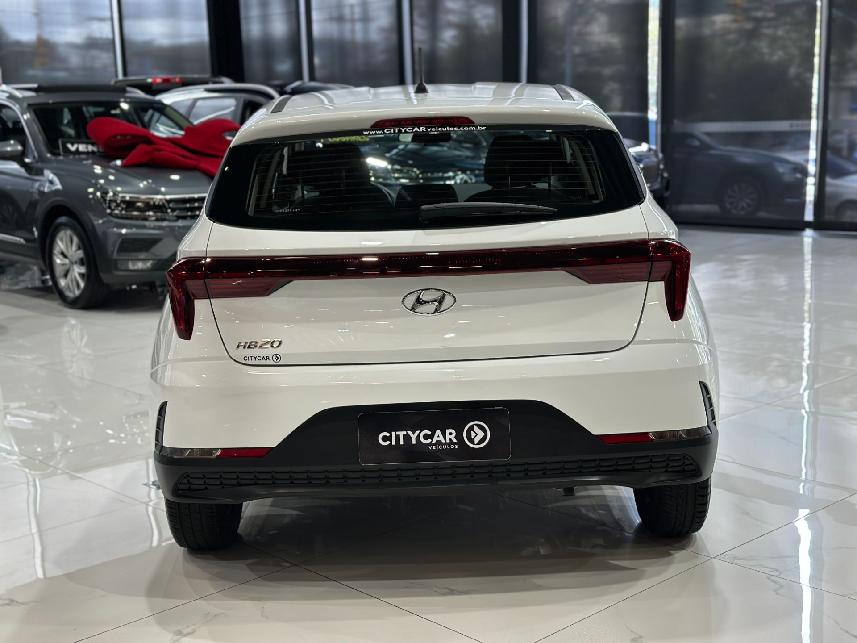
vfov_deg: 30.3
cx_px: 428
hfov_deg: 39.7
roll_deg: +1.7
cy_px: 322
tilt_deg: -10.4
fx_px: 1188
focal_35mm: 48
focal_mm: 6.86
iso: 125
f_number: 1.78
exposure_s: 1/120
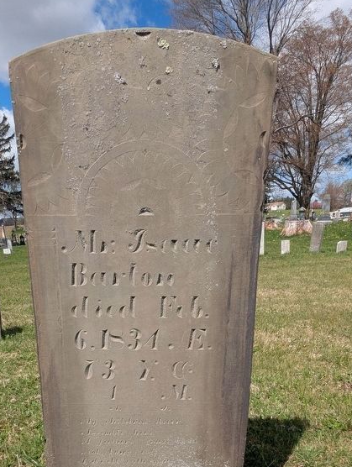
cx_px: 153
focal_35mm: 23
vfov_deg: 70.9
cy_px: 325
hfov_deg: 58.8
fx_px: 311
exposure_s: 1/1475
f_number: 2.2
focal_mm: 2.35
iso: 48
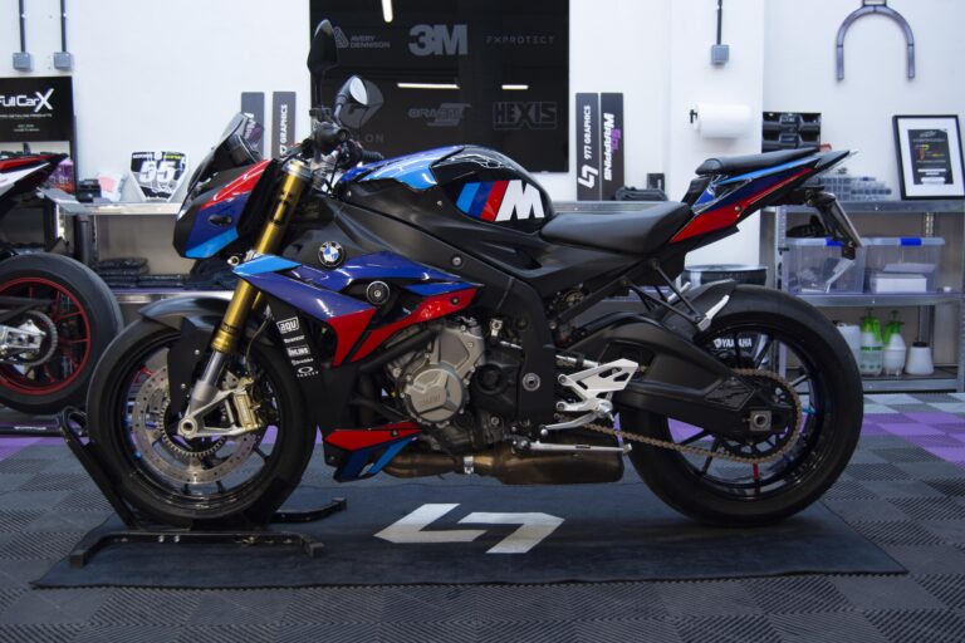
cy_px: 322
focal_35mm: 36
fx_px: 965
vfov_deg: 36.9
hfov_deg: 53.1
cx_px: 482
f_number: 4.5
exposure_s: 1/80
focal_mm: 24
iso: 400
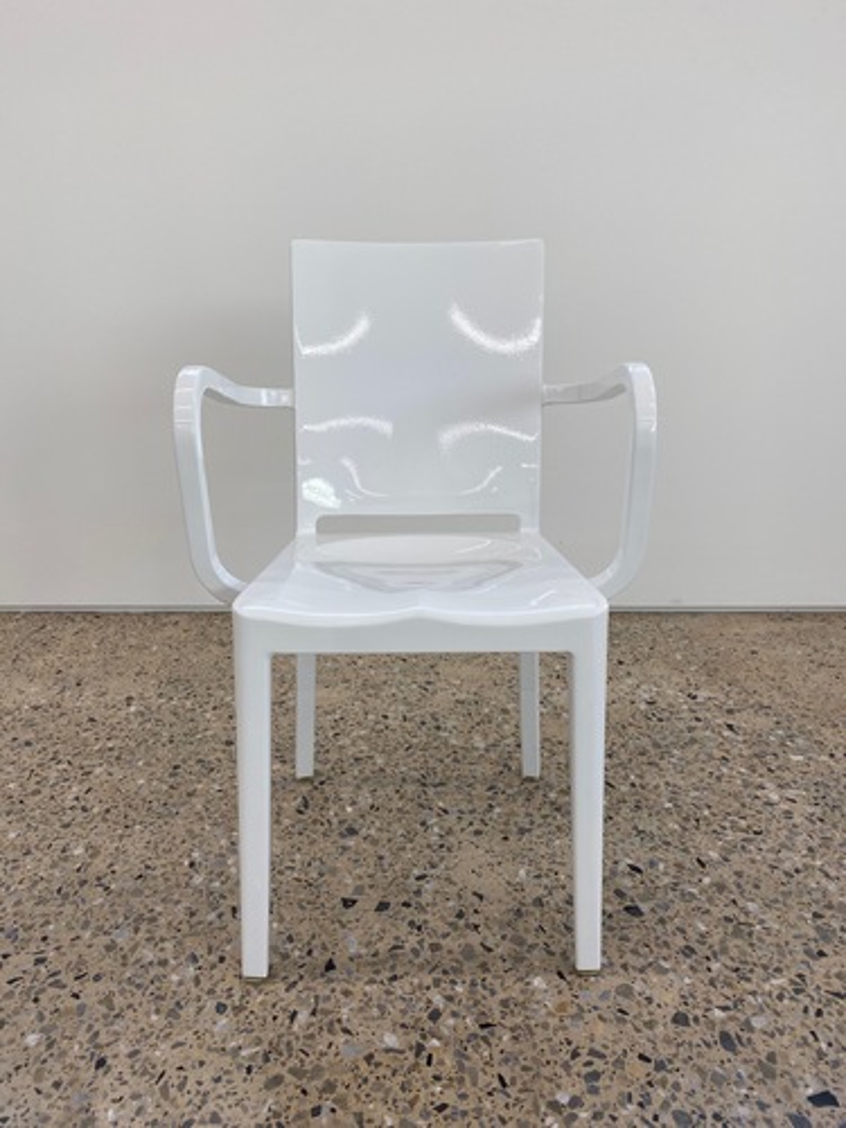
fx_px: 847
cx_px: 423
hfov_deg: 53.1
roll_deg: +0.3
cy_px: 564
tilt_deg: -16.2
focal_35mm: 26
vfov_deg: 67.3
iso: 32
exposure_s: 1/193
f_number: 1.8
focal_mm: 4.25
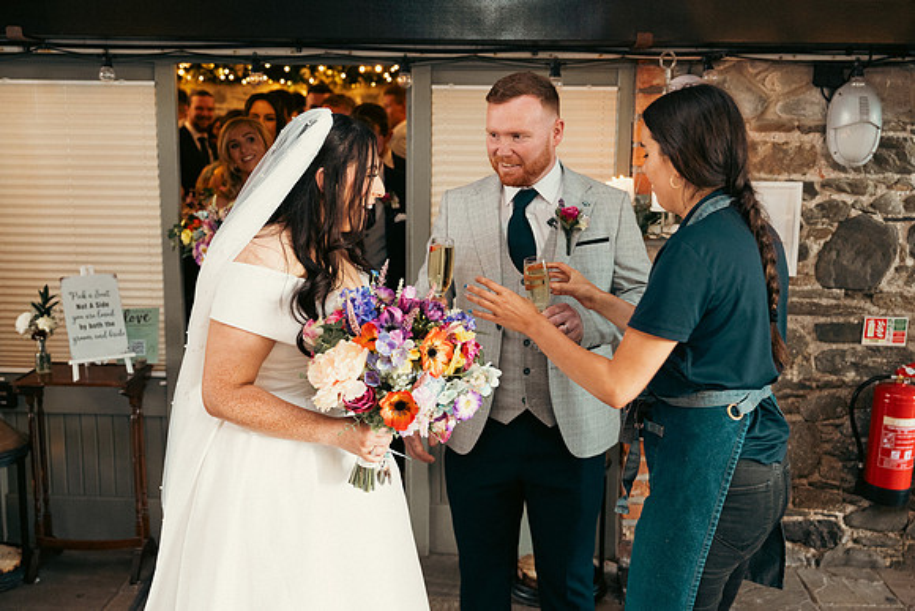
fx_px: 1042
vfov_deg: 32.6
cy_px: 306
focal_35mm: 41
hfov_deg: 47.4
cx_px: 458
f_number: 3.5
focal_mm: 41
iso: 2000
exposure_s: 1/160
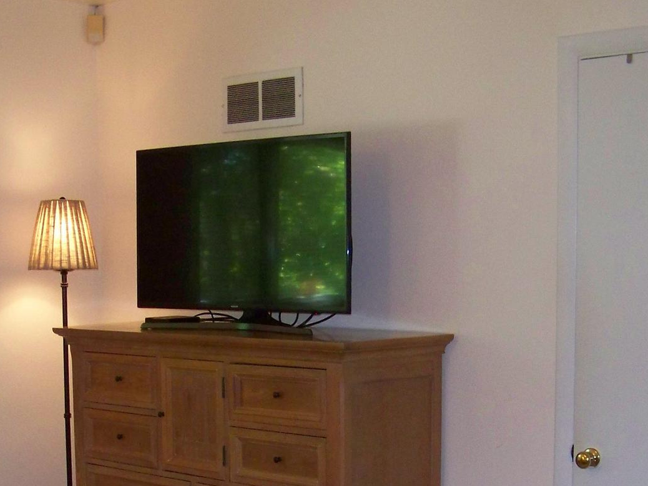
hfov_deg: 27.2
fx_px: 1329
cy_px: 458
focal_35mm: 71
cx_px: 192
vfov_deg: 20.2
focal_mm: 5.85
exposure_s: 1/30
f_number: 2.8
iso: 200
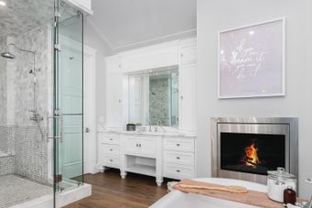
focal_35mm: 24
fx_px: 208
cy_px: 123
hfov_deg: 72.1
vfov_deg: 52.8
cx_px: 111
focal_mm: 16
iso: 320
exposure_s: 1/50
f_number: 8
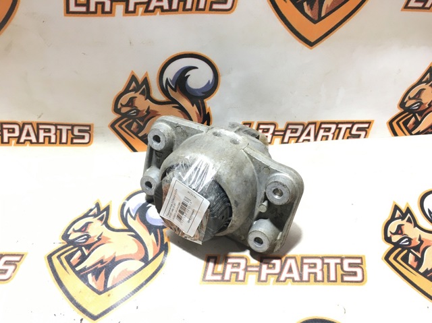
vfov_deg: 48.2
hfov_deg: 61.7
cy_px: 162
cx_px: 216
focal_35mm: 29
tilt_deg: -46.2
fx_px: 362
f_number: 2.2
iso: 40
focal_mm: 4.15
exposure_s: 1/33
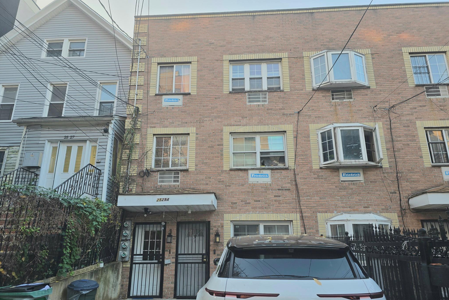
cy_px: 169
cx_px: 224
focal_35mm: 24
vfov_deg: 53.0
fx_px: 299
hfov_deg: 73.7
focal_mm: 6.3
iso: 40
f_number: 1.7
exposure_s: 1/182
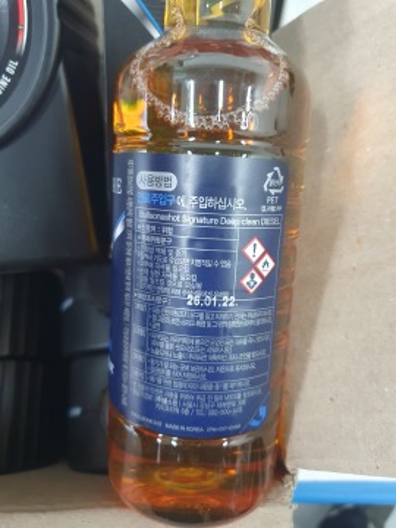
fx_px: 397
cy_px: 264
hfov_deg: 53.1
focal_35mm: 26
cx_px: 198
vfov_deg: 67.3
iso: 320
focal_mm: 4.32
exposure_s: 1/40
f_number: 1.5
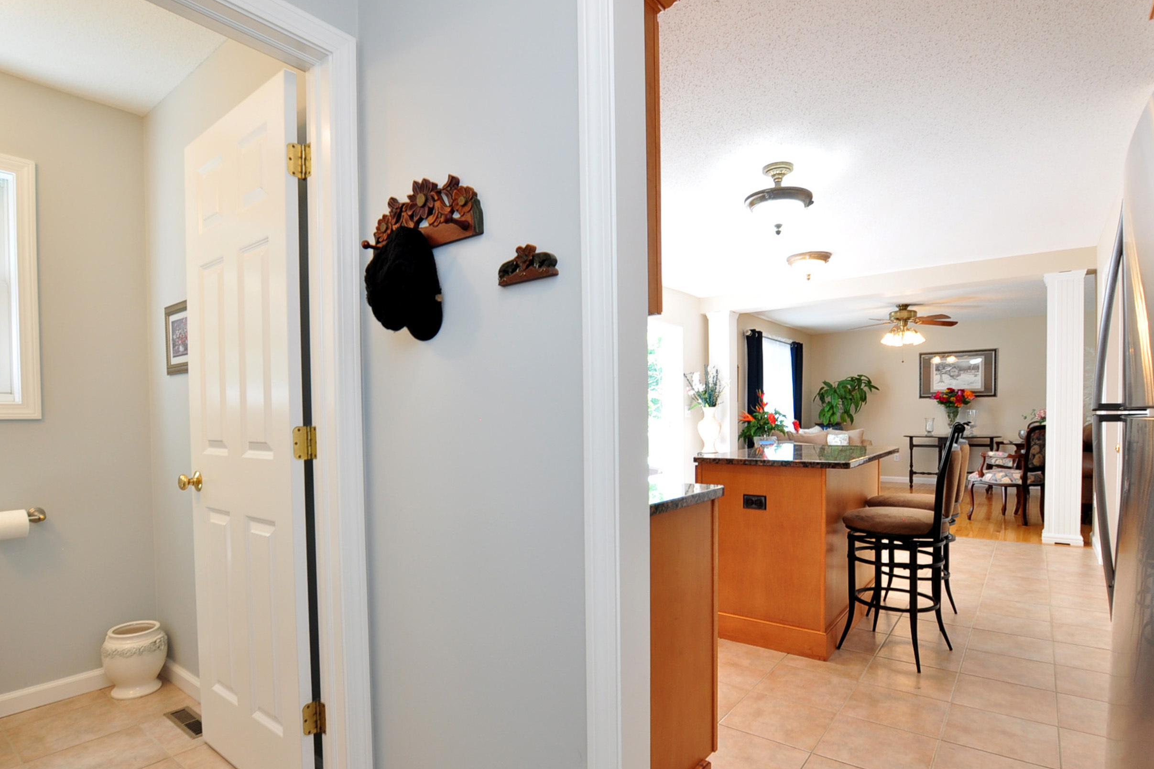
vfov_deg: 67.2
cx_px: 555
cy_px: 426
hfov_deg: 90.0
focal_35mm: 18
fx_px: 577
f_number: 5.6
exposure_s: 1/10
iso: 200
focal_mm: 10
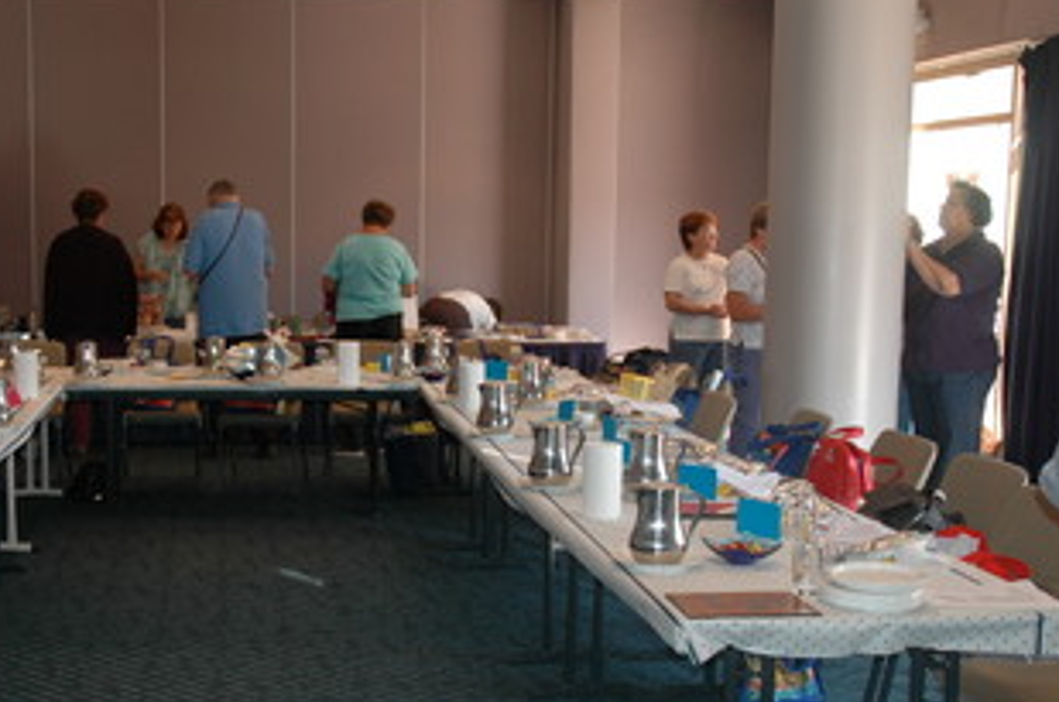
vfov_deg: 24.1
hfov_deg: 35.3
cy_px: 419
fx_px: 1645
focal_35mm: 56
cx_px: 336
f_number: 3.8
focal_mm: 24
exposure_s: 1/60
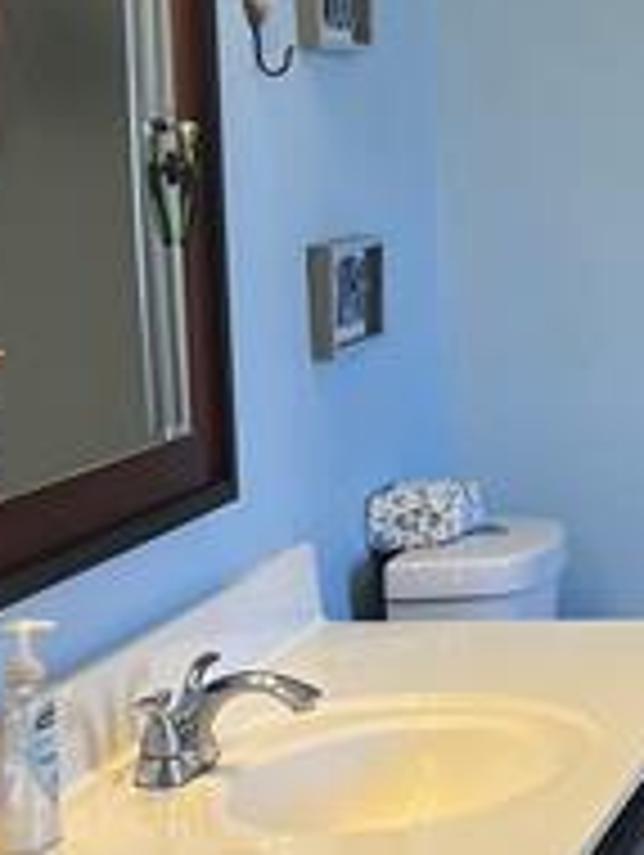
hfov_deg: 13.2
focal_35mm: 105
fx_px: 2599
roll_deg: +0.4
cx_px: 1013
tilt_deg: -8.1
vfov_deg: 18.7
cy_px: 477
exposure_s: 1/120
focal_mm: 5.1
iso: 64
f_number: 1.6
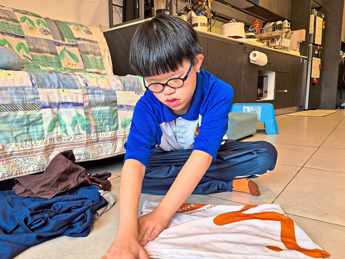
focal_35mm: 28
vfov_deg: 49.6
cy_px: 144
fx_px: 279
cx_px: 147
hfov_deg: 63.1
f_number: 1.8
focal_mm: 5.4
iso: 160
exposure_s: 1/100
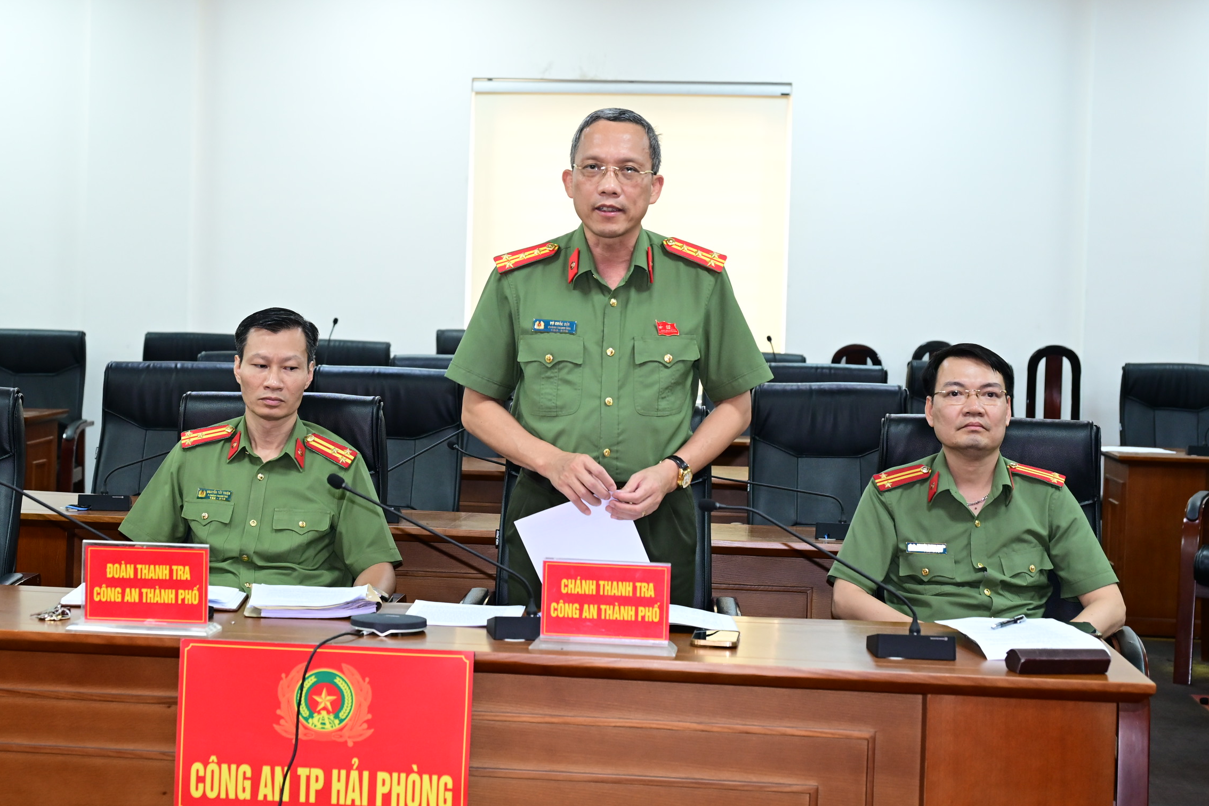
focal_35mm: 60
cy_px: 357
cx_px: 471
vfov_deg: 22.6
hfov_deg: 33.3
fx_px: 2015
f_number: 4
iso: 2000
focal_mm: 45
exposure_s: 1/160
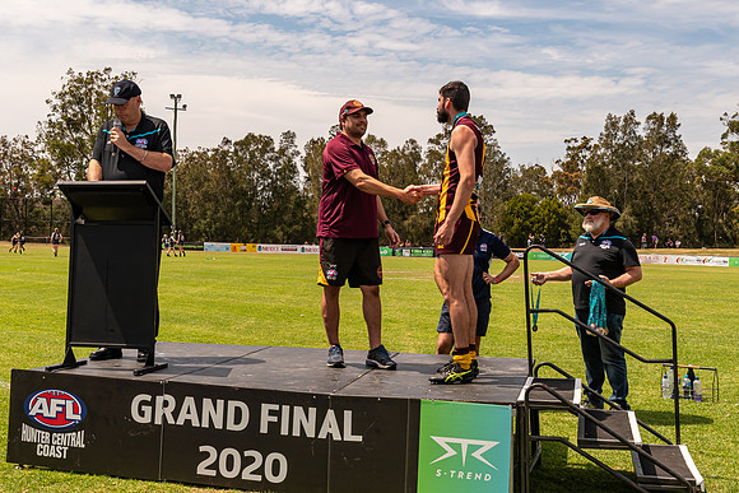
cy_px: 227
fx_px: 930
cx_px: 340
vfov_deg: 29.7
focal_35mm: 45
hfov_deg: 43.3
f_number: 8
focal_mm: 28
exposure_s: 1/800
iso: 200
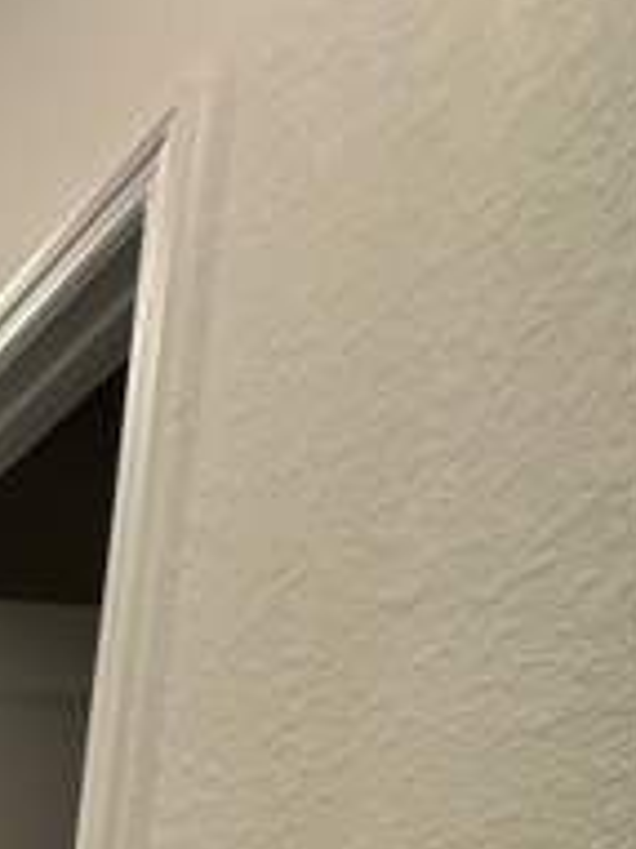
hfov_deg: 22.7
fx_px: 1153
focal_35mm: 47
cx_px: -405
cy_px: 1316
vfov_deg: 26.7
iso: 160
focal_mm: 2.22
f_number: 2.2
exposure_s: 1/60
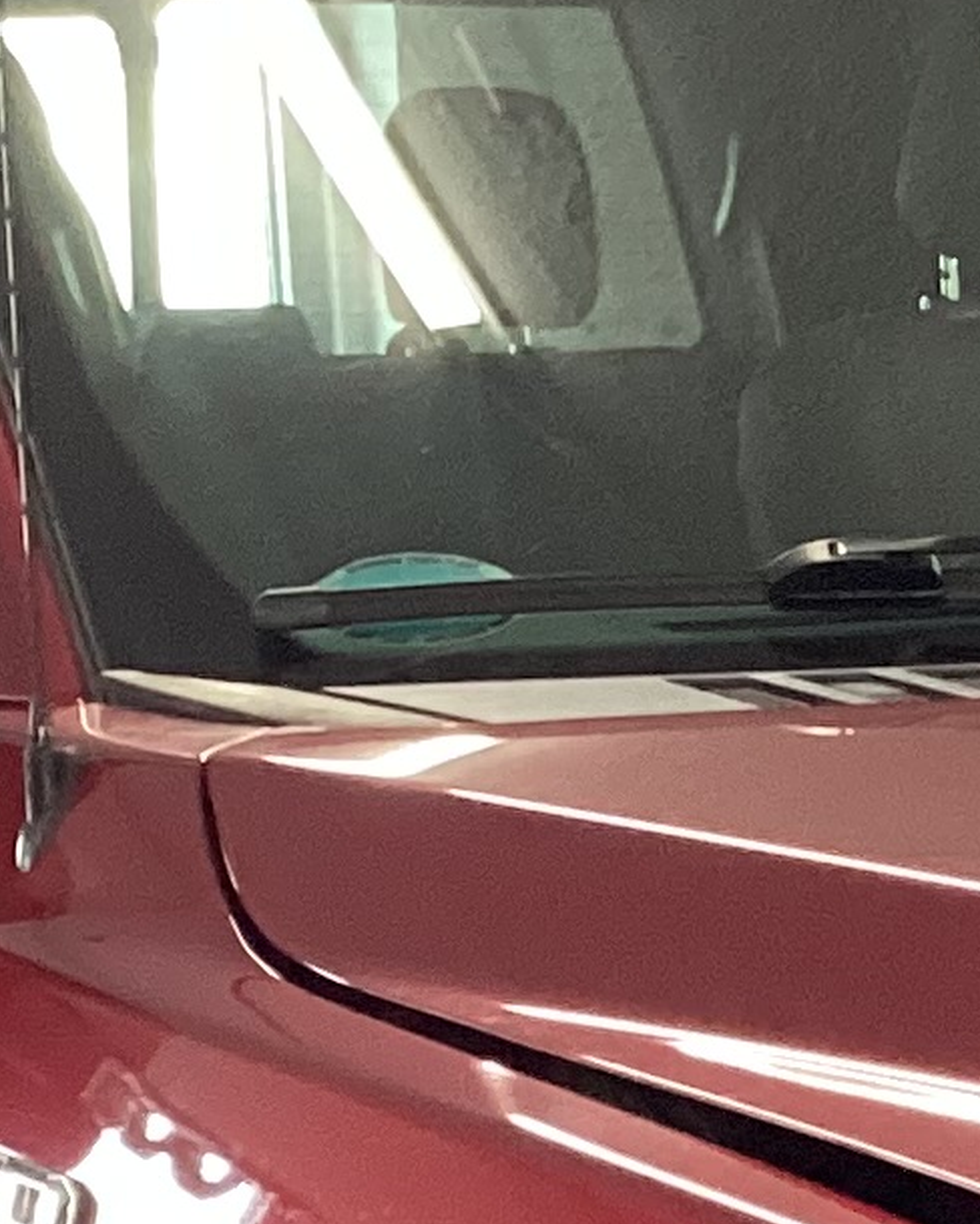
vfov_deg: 11.5
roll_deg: +0.6
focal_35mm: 162
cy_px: 1786
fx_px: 5873
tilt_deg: -17.1
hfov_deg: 9.3
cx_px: 1476
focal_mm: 3.3
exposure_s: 1/60
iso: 250
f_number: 2.4
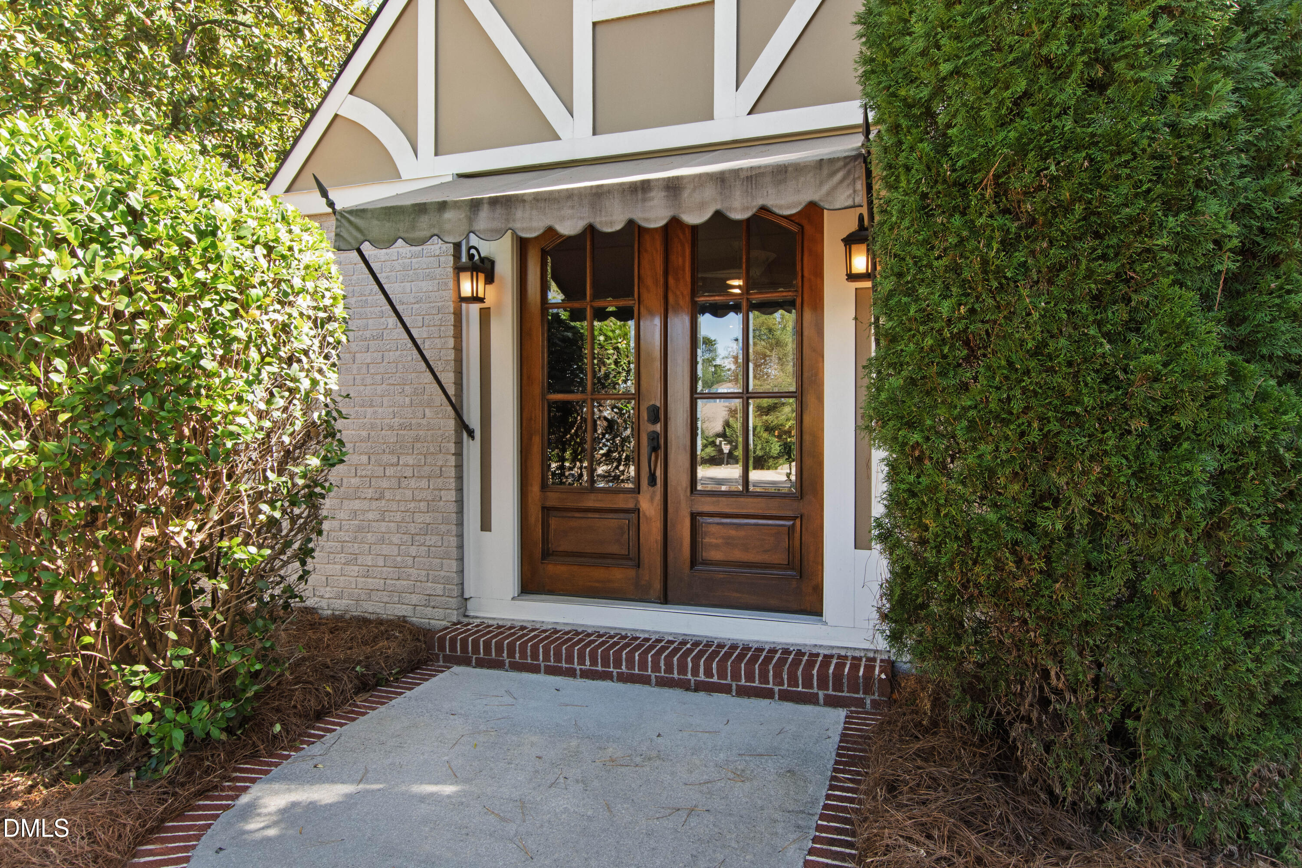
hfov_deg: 81.2
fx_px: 759
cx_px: 651
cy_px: 434
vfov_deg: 59.5
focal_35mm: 21
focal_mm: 14
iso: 400
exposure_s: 1/50
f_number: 9
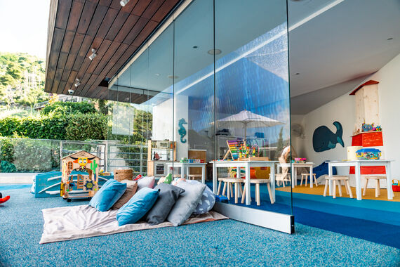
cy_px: 134
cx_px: 200
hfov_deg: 73.7
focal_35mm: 24
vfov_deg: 53.1
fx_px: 267
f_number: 2.8
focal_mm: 24
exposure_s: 1/100
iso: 250
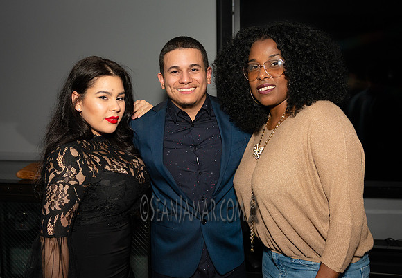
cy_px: 140
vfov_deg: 36.3
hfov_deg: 50.7
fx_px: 424
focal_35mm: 38
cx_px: 191
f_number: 3.5
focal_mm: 32
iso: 1250
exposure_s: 1/1000
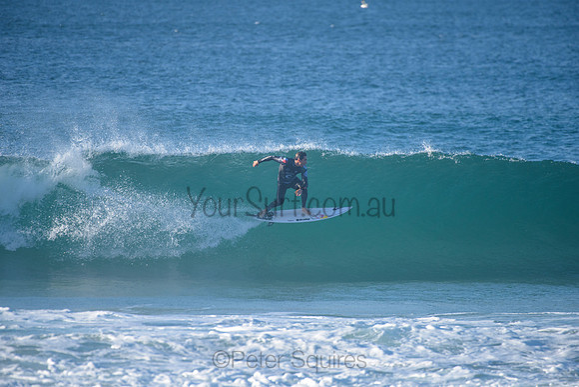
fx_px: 8282
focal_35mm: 515
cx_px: 290
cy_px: 194
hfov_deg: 4.0
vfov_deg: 2.7
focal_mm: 500
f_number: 5.6
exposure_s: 1/2000
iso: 400
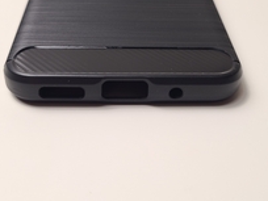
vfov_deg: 27.9
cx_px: 127
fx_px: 395
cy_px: 38
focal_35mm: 51
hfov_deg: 37.5
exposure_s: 1/50
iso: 64
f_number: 1.8
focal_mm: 5.4
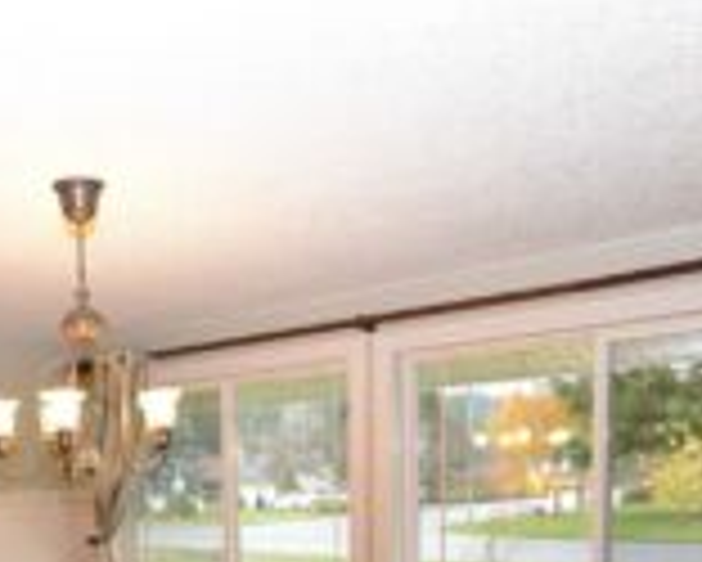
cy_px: 551
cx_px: 130
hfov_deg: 47.3
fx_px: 748
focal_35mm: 36
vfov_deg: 37.2
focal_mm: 15
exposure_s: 1/60
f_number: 4
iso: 800
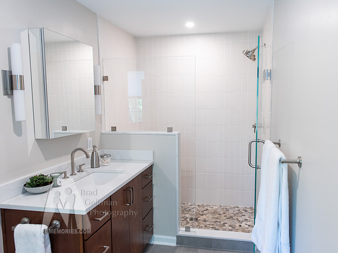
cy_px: 127
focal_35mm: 26
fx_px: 258
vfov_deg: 52.4
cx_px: 190
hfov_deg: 66.3
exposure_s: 1/60
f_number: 4
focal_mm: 24
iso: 1600
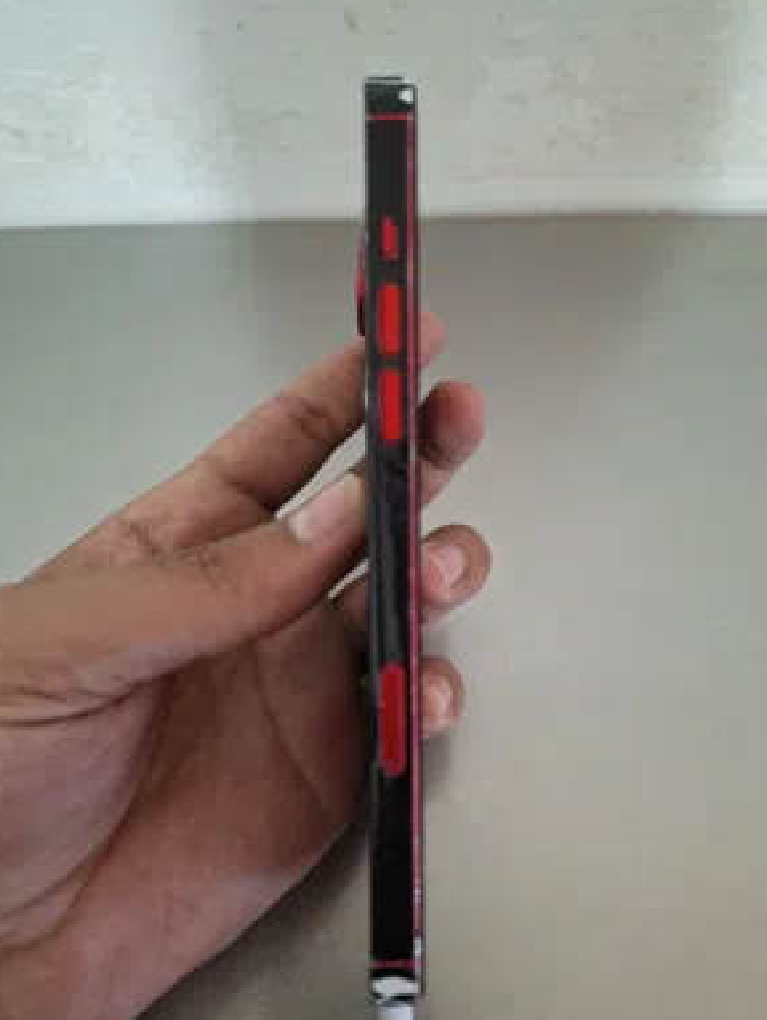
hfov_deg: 56.9
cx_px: 381
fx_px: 708
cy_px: 525
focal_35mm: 24
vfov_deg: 71.5
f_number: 1.8
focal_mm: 5.54
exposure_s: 1/40
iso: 250
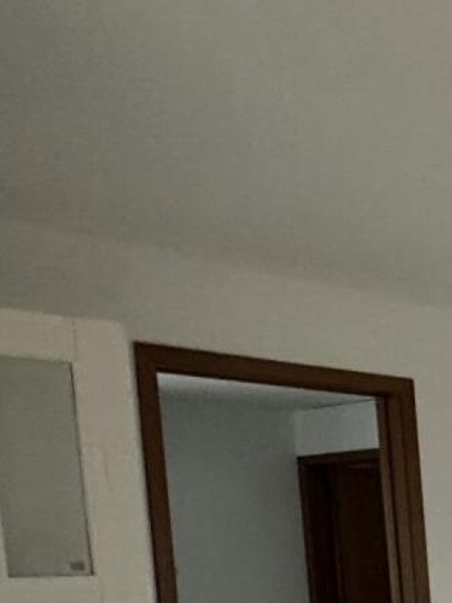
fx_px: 1149
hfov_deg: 15.2
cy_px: 656
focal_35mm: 66
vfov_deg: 27.1
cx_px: 1029
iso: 250
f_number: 2.2
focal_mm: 2.22
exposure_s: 1/99
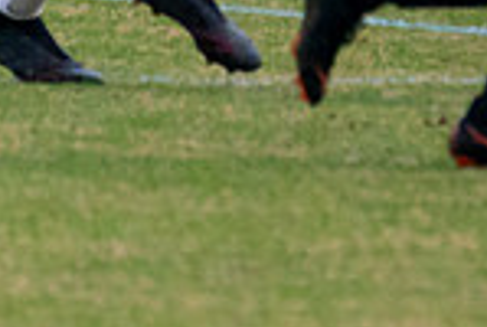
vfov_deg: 0.7
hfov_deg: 1.0
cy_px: -496
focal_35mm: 2099
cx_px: 769
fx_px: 28451
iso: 3200
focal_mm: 315
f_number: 5.6
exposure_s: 1/1000
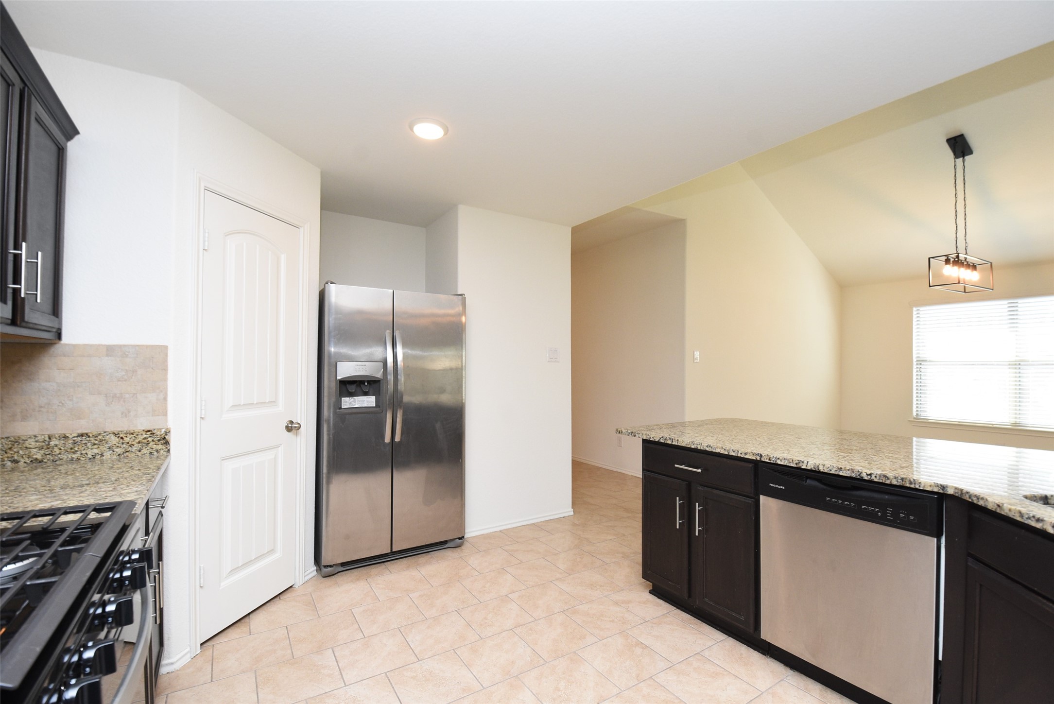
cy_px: 352
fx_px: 439
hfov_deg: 100.4
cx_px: 527
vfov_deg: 77.4
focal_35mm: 15
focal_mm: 10
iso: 800
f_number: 7.1
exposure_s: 1/60
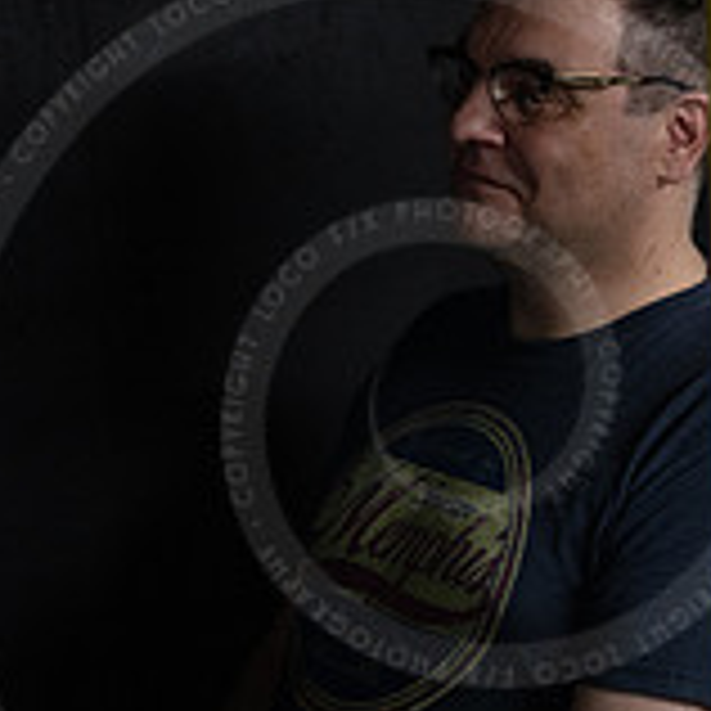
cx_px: 513
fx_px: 2928
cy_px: 495
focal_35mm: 126
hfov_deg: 13.8
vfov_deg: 13.8
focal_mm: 52
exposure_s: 1/200
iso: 2500
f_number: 2.2
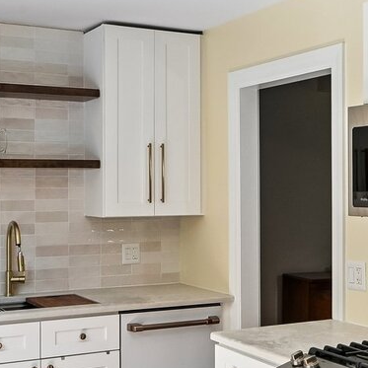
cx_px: 188
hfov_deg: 29.1
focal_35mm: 59
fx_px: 710
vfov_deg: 29.1
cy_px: 195
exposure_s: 1/60
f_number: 13
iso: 400
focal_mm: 16
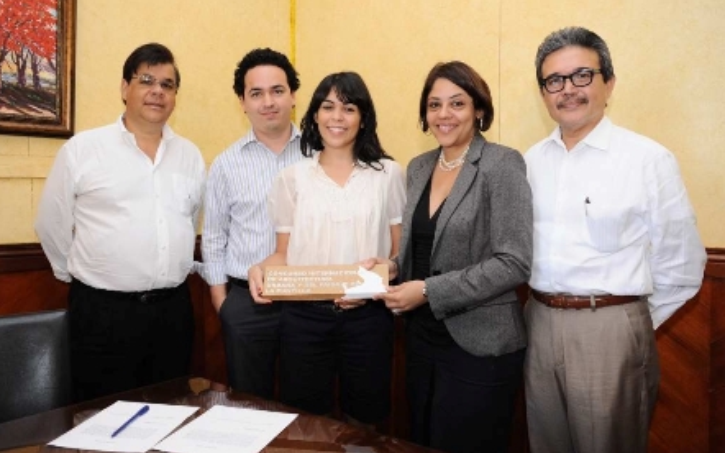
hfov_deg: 61.2
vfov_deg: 40.6
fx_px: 612
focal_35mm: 31
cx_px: 359
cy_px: 218
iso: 400
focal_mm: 20
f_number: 3.5
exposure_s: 1/125
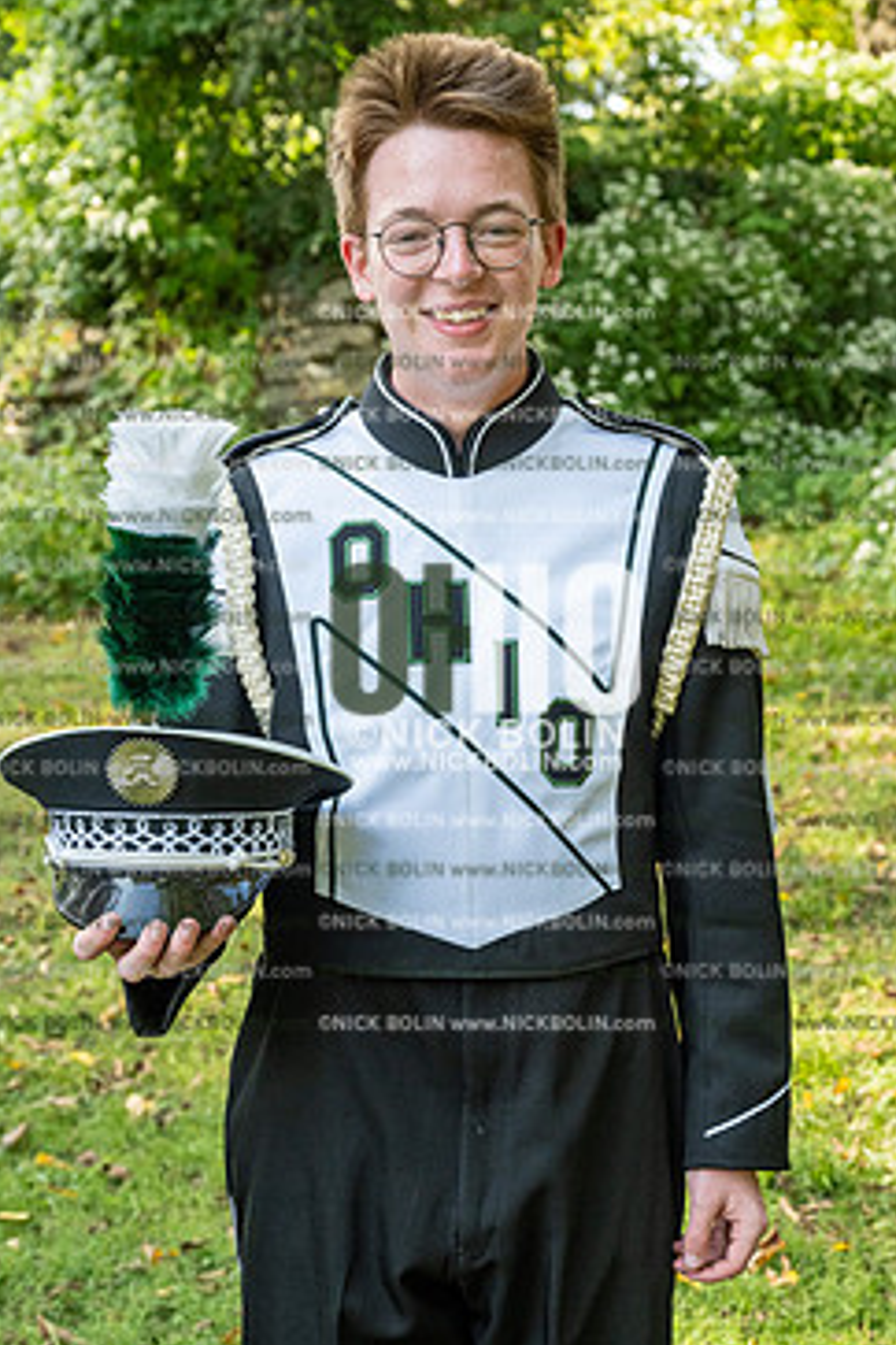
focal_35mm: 62
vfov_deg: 32.4
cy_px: 667
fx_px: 2314
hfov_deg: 21.9
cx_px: 485
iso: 1250
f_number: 5.6
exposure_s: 1/800
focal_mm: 50
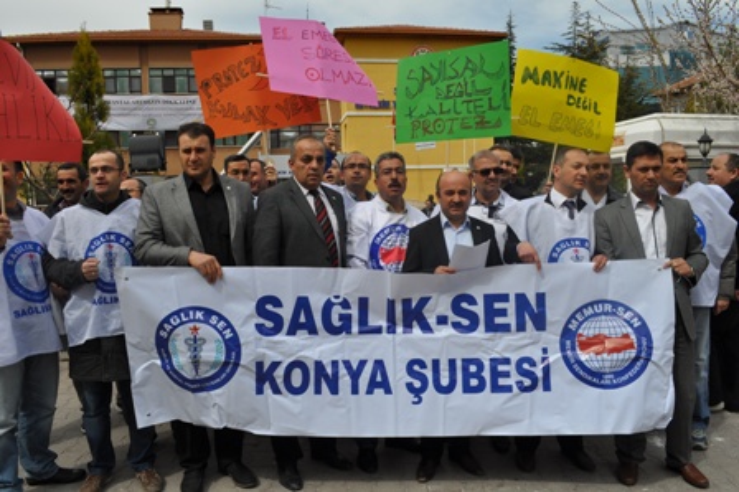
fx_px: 554
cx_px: 370
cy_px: 246
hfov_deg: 67.4
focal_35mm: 27
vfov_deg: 47.9
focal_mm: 18
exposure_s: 1/320
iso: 200
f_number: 9
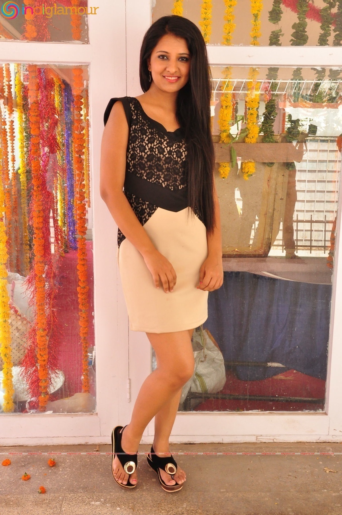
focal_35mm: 39
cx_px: 171
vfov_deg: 49.6
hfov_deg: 34.1
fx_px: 557
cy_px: 258
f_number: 10
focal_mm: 26
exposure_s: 1/125
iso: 1250
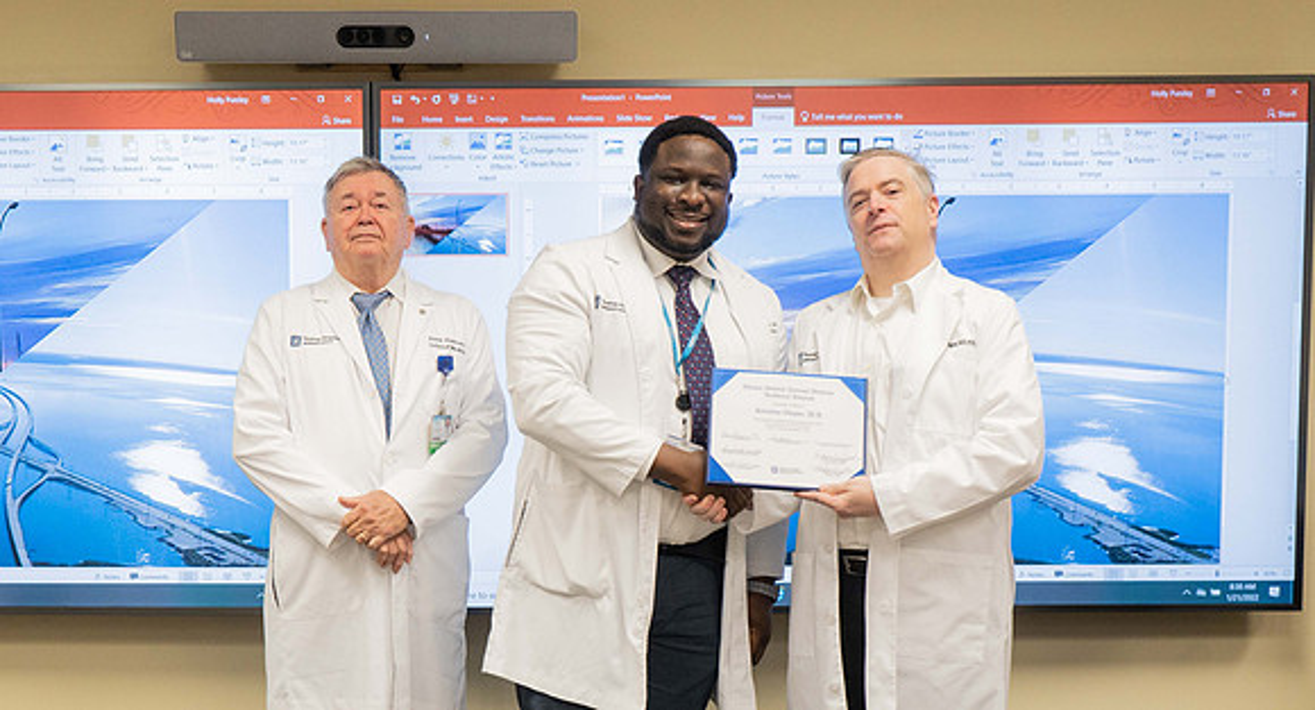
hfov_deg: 39.2
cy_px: 563
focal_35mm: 53
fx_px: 1841
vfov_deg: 21.6
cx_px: 543
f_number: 4
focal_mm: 34
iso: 800
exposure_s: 1/160
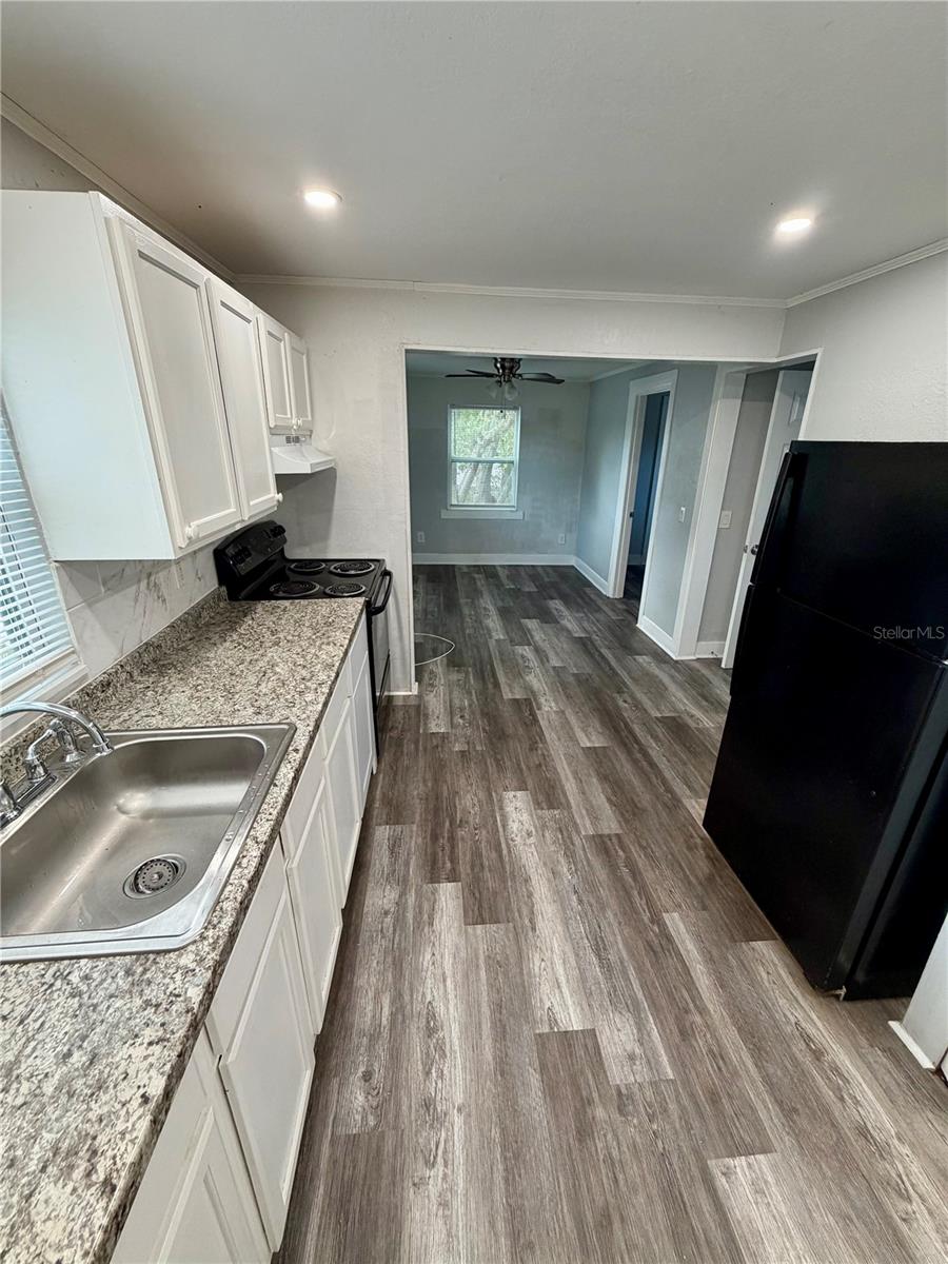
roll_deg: -0.6
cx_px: 474
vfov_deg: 102.1
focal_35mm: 14
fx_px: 511
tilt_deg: -20.9
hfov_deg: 85.7
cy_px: 632
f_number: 2.2
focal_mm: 2.22
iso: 200
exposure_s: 1/60
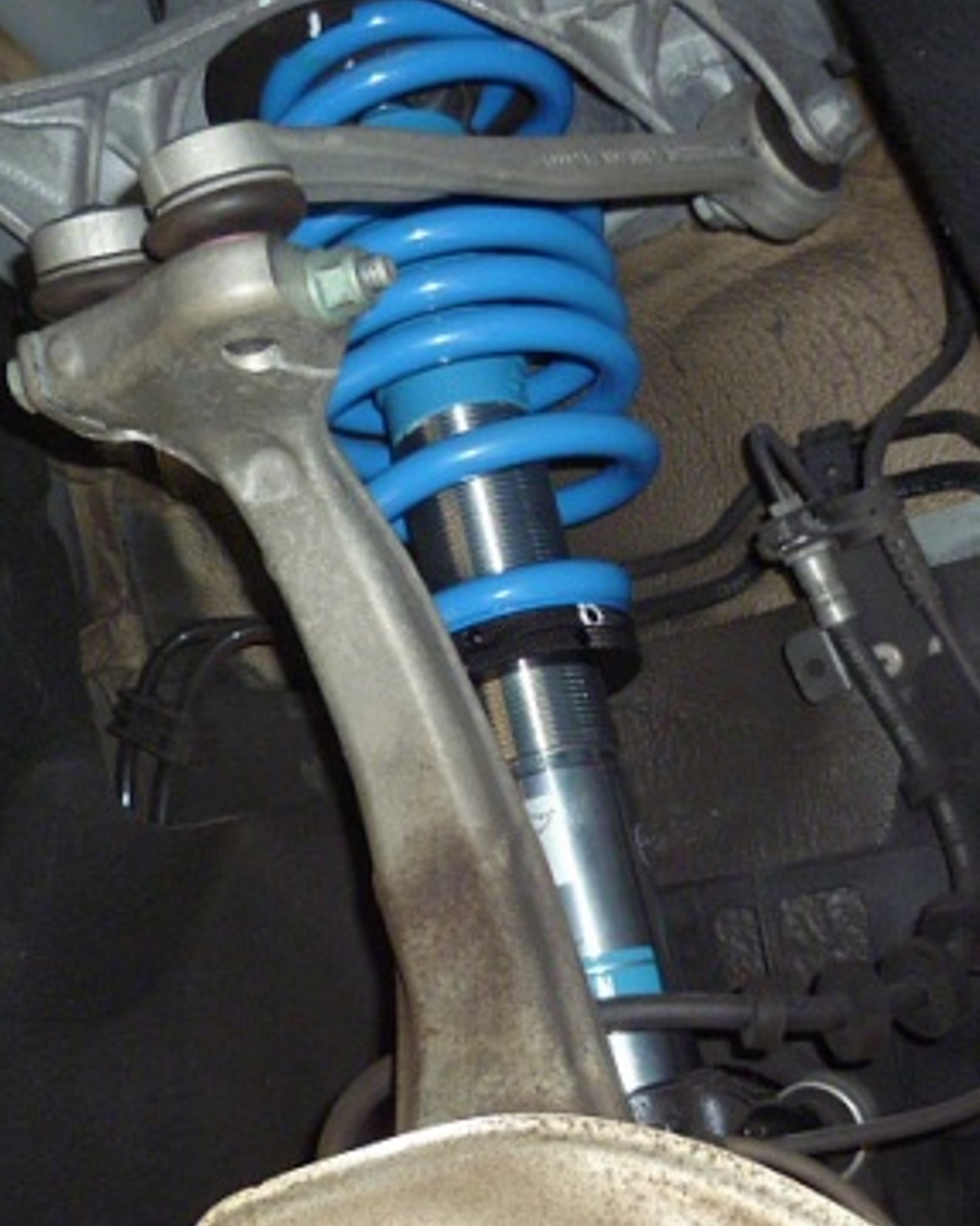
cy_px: 654
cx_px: 519
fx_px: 1777
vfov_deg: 38.0
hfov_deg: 30.8
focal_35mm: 49
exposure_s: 1/30
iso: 400
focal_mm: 6.1
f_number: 3.2
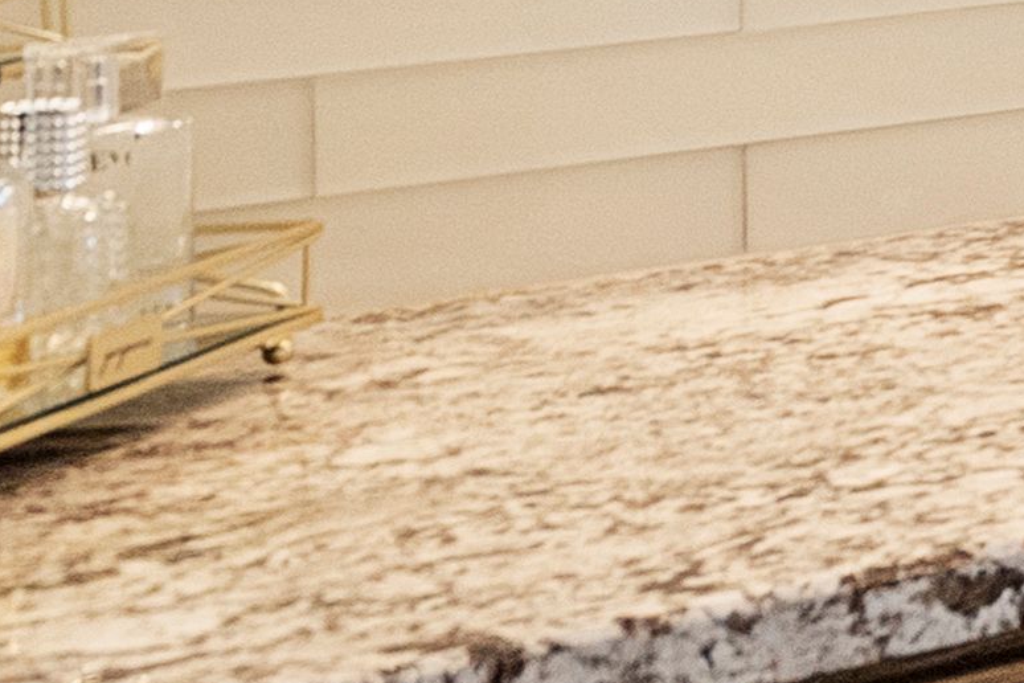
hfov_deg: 10.2
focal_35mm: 124
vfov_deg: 10.4
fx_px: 3527
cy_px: -547
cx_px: 3326
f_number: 5.6
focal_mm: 16
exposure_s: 1/80
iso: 640
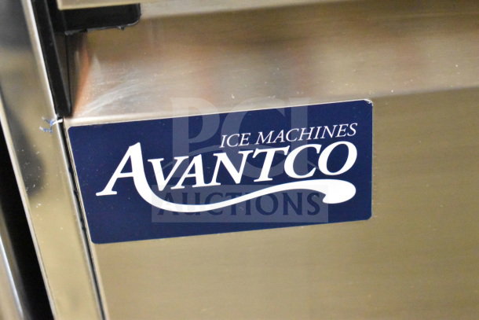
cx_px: 240
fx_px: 898
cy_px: 160
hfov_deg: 29.9
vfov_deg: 20.2
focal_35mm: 68
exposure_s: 1/80
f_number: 5
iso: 16000
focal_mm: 45
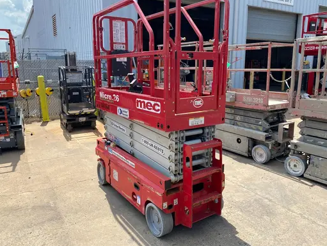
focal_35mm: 28
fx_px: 265
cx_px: 165
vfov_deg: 49.8
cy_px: 115
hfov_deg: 63.4
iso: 32
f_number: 1.8
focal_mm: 4.25
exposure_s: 1/1727
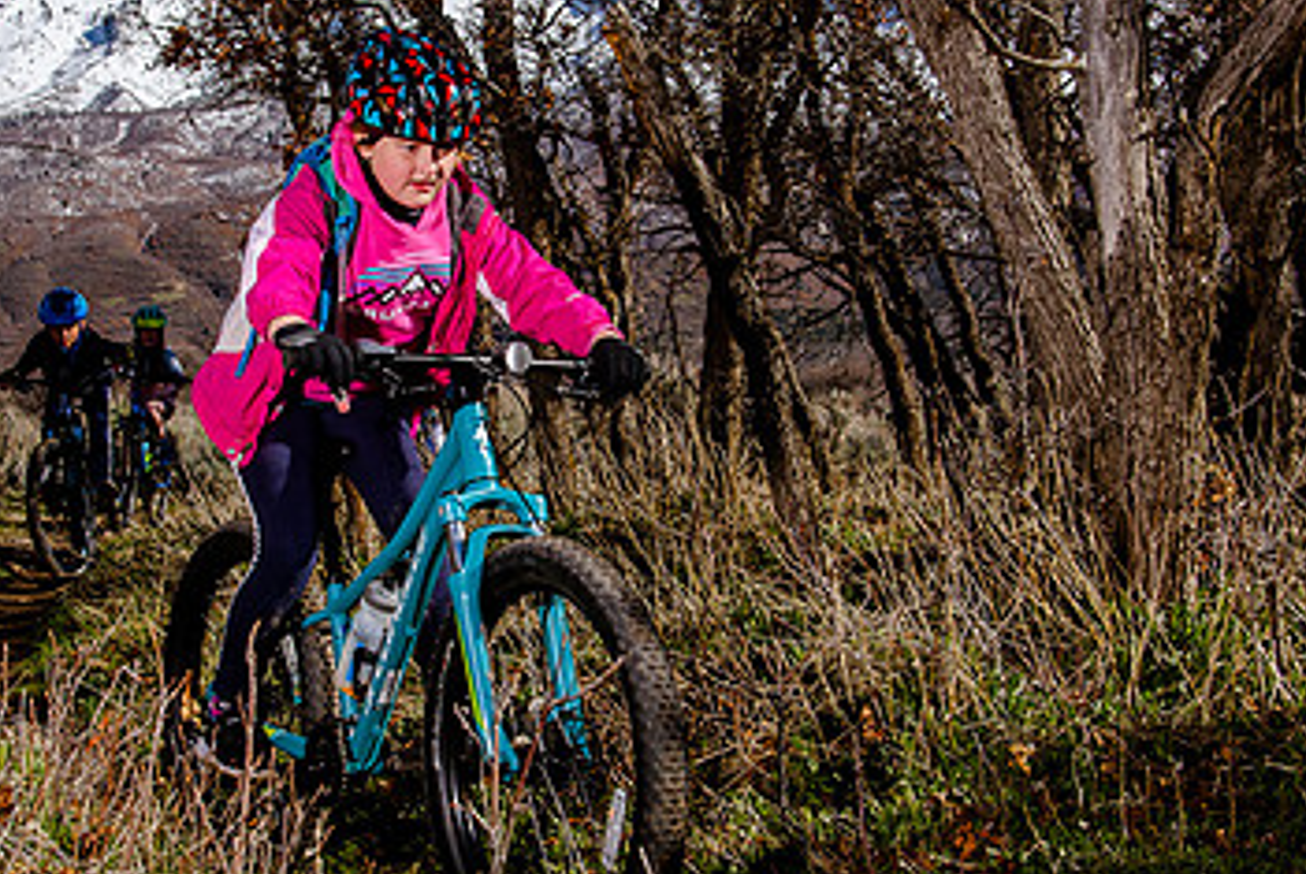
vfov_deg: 19.5
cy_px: 432
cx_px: 485
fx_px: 2543
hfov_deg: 28.7
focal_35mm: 70
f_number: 9
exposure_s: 1/400
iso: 200
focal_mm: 38
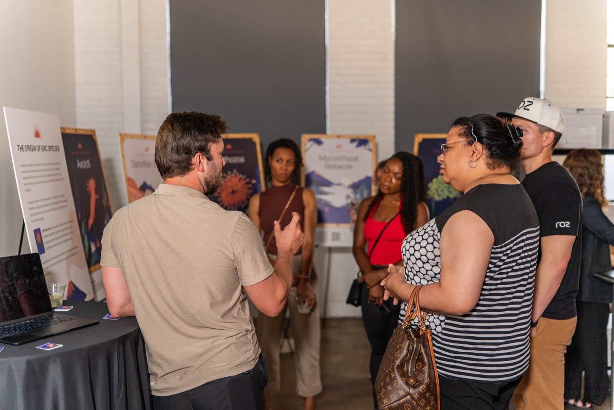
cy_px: 205
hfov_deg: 50.7
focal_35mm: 38
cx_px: 307
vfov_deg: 35.1
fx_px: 648
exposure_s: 1/125
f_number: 2
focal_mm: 38
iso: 250
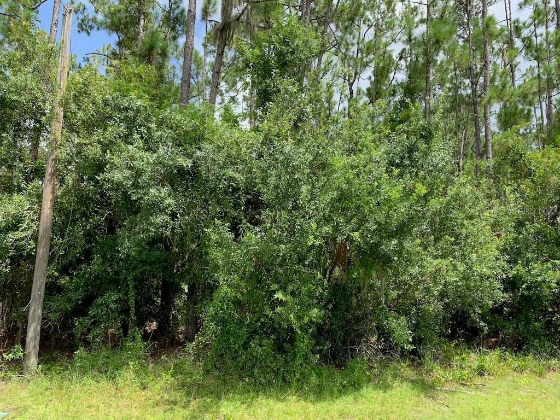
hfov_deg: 67.3
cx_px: 280
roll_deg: -0.6
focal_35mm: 26
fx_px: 421
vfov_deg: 53.1
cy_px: 210
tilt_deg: +10.9
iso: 25
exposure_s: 1/696
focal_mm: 4.25
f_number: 1.8
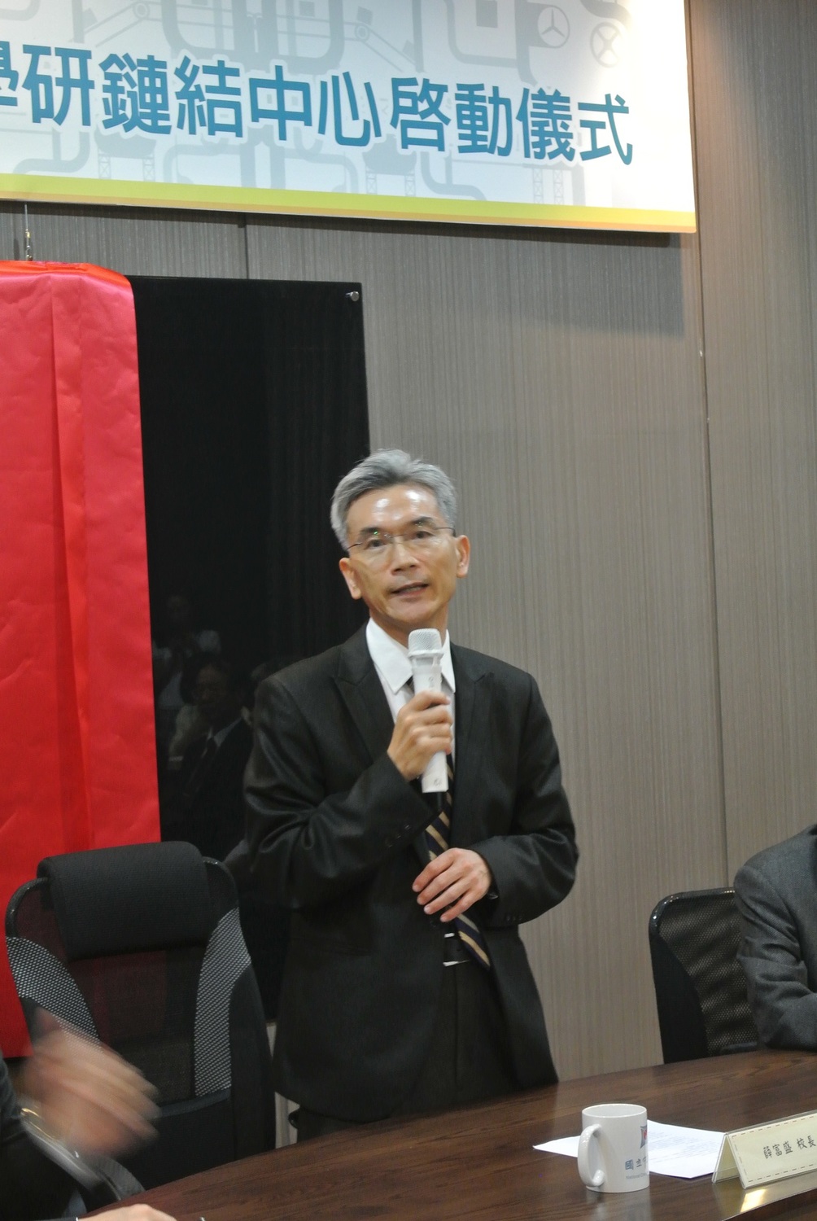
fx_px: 2750
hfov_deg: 16.9
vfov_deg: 25.0
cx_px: 408
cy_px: 610
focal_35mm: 81
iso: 800
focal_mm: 30
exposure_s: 1/13
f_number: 5.6
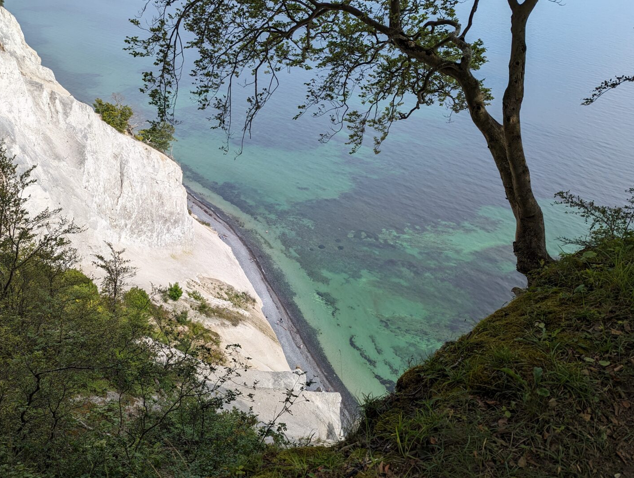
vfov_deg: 51.5
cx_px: 280
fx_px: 495
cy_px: 247
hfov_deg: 65.0
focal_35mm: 27
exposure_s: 1/1742
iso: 44
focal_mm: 6.81
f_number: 1.85
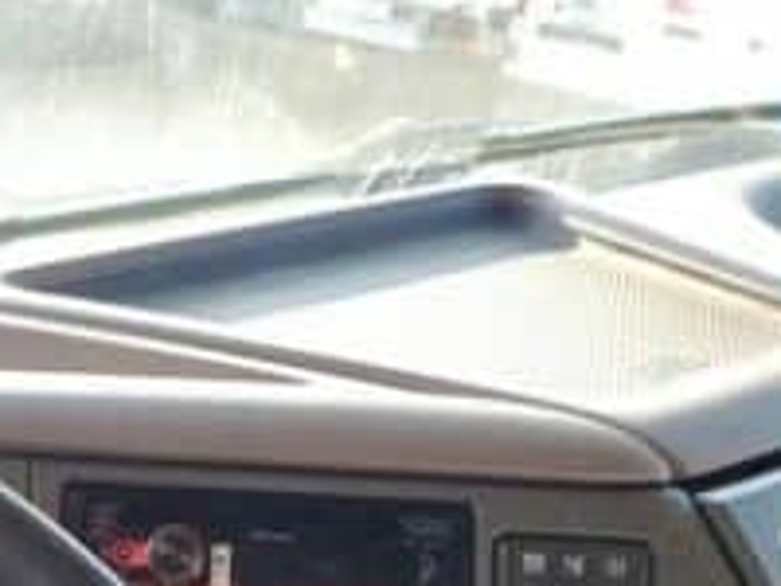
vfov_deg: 13.7
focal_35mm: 100
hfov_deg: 19.4
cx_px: 148
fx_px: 2256
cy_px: 930
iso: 50
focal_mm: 5.4
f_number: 1.8
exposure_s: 1/139
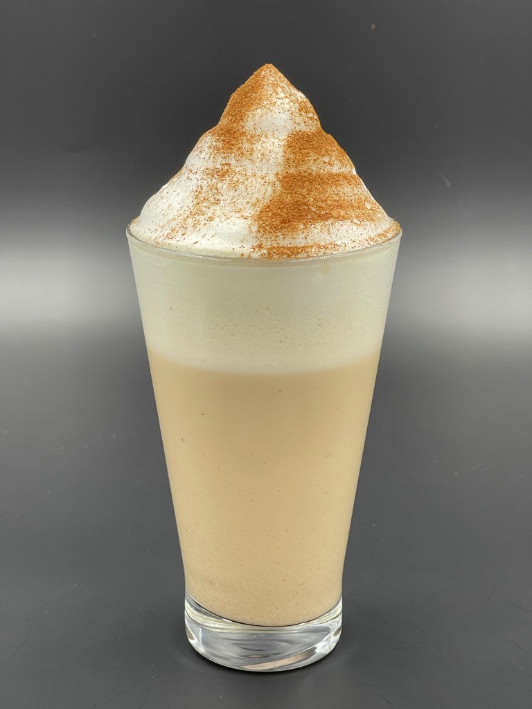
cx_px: 266
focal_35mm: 64
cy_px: 354
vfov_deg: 30.3
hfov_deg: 22.9
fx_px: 1311
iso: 32
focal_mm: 7.5
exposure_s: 1/122
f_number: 2.2
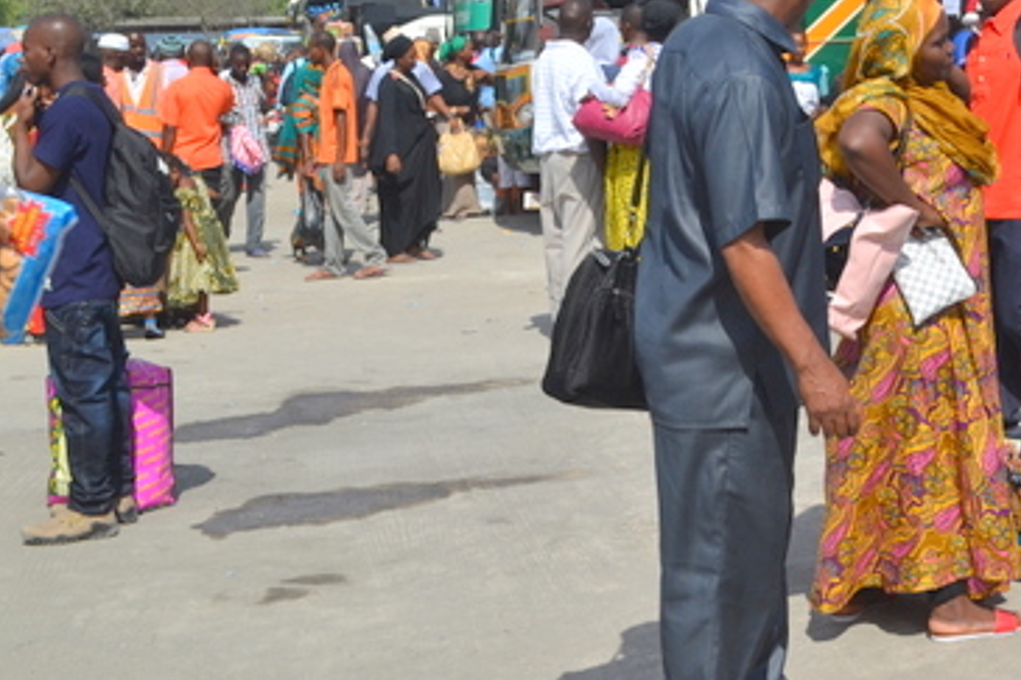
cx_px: 929
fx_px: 2239
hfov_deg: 24.9
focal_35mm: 79
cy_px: -34
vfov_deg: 16.8
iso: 100
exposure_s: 1/320
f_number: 9
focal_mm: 24
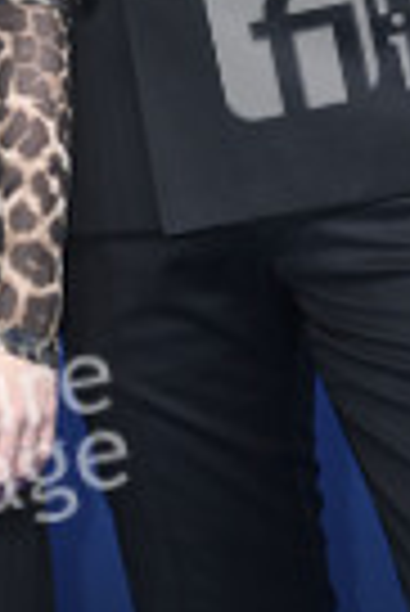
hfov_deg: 5.7
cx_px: 27
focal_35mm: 241
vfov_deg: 8.4
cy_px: -212
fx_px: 4106
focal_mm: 82
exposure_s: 1/250
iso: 1250
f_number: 5.6
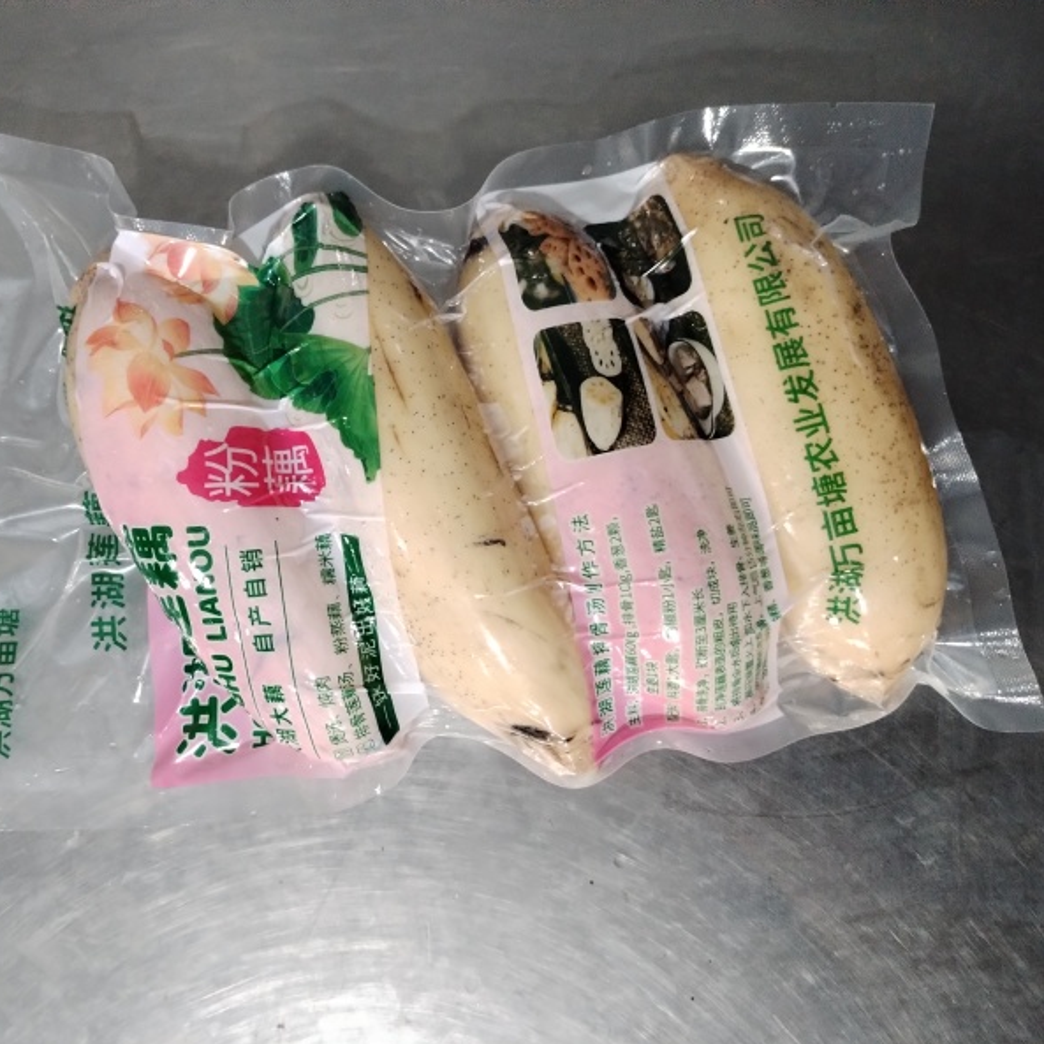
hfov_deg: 51.5
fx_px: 1058
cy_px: 526
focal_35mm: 31
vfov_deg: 52.5
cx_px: 342
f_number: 1.8
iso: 1156
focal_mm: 4.25
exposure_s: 1/25
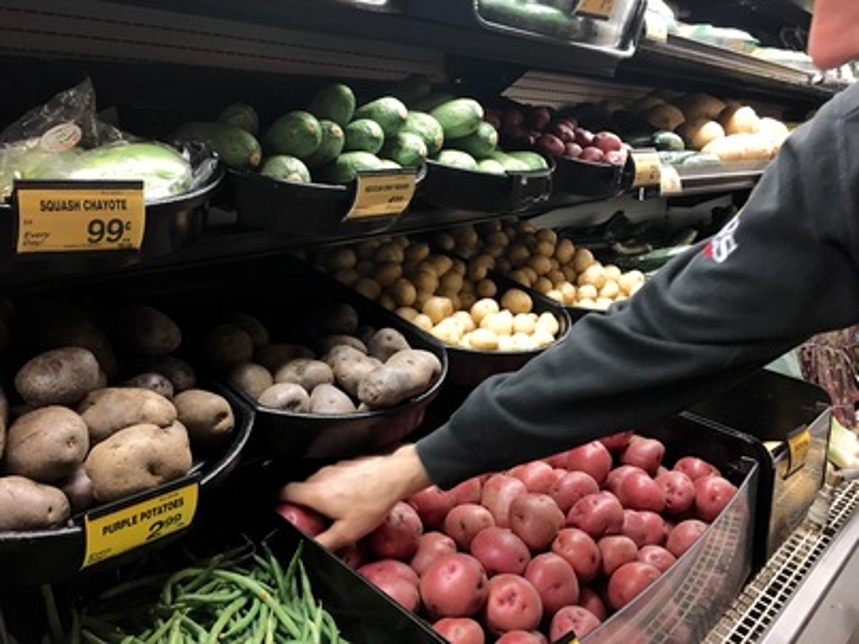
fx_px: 719
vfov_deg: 48.2
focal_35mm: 29
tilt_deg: -12.5
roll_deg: +0.9
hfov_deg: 61.7
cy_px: 322
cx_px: 430
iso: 250
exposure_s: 1/30
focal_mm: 4.15
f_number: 2.2
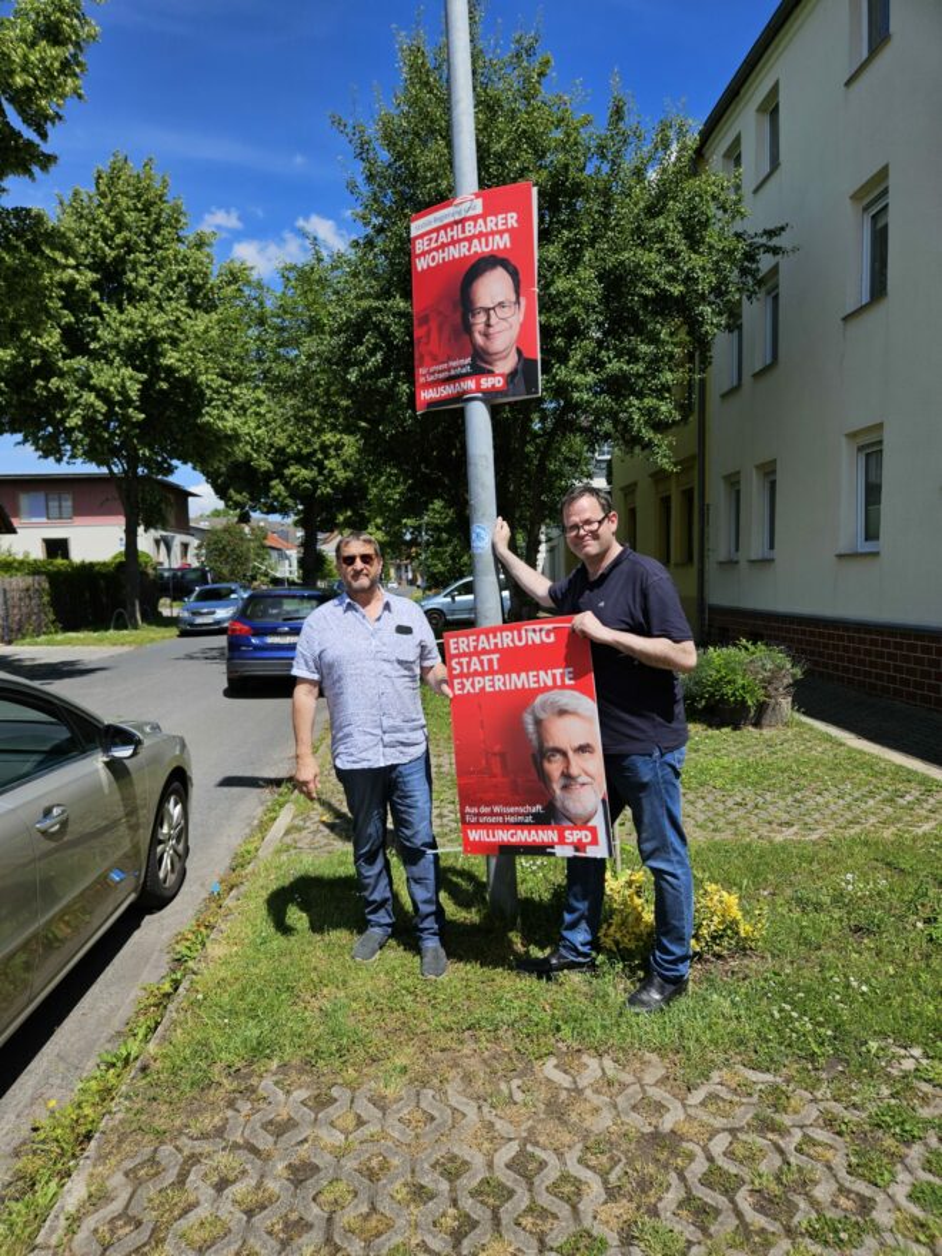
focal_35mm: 23
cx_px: 471
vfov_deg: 73.9
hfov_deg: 58.9
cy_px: 628
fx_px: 835
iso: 25
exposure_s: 1/2859
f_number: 1.8
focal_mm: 5.4
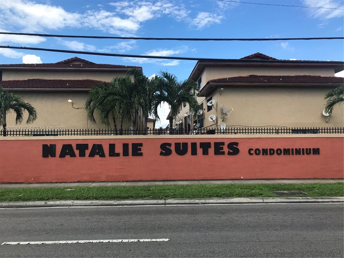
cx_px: 172
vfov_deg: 49.7
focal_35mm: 28
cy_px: 129
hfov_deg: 63.4
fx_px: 278
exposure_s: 1/1350
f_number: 1.8
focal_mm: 3.99
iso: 20
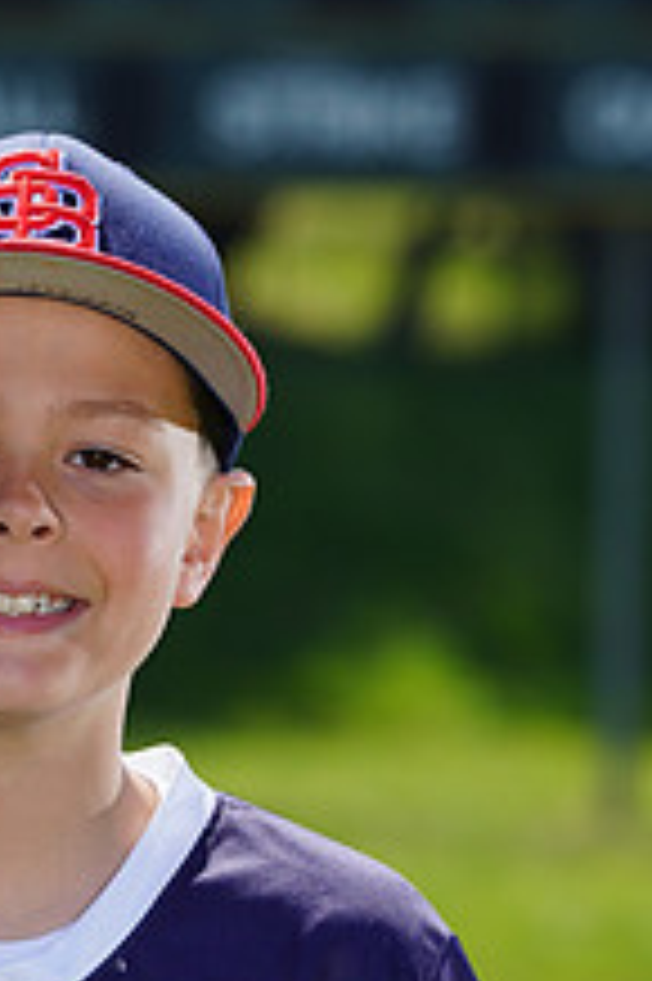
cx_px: 47
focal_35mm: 532
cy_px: 1202
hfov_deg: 2.6
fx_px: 14475
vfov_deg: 3.9
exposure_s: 1/250
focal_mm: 200
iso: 100
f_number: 8
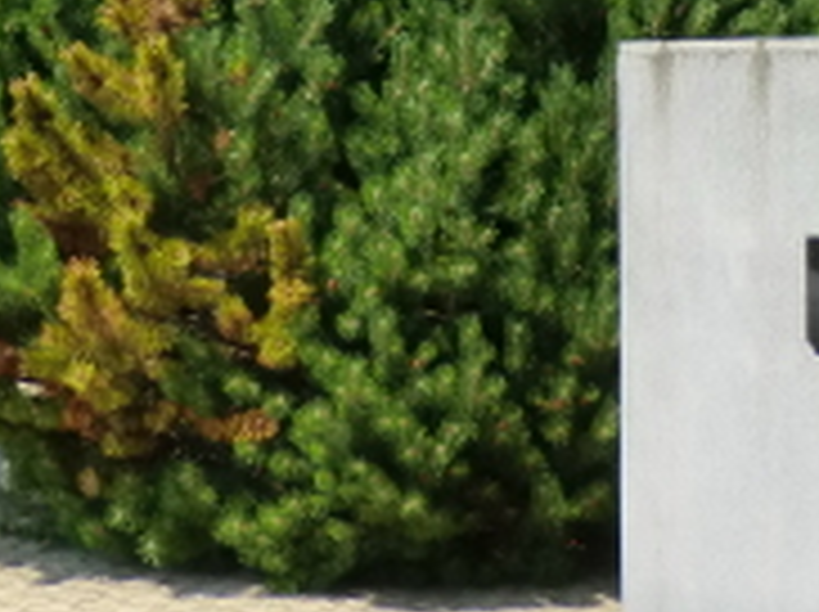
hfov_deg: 20.7
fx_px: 2245
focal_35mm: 95
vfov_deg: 15.0
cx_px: 400
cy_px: -135
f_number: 3.2
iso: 50
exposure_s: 1/1000
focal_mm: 4.9
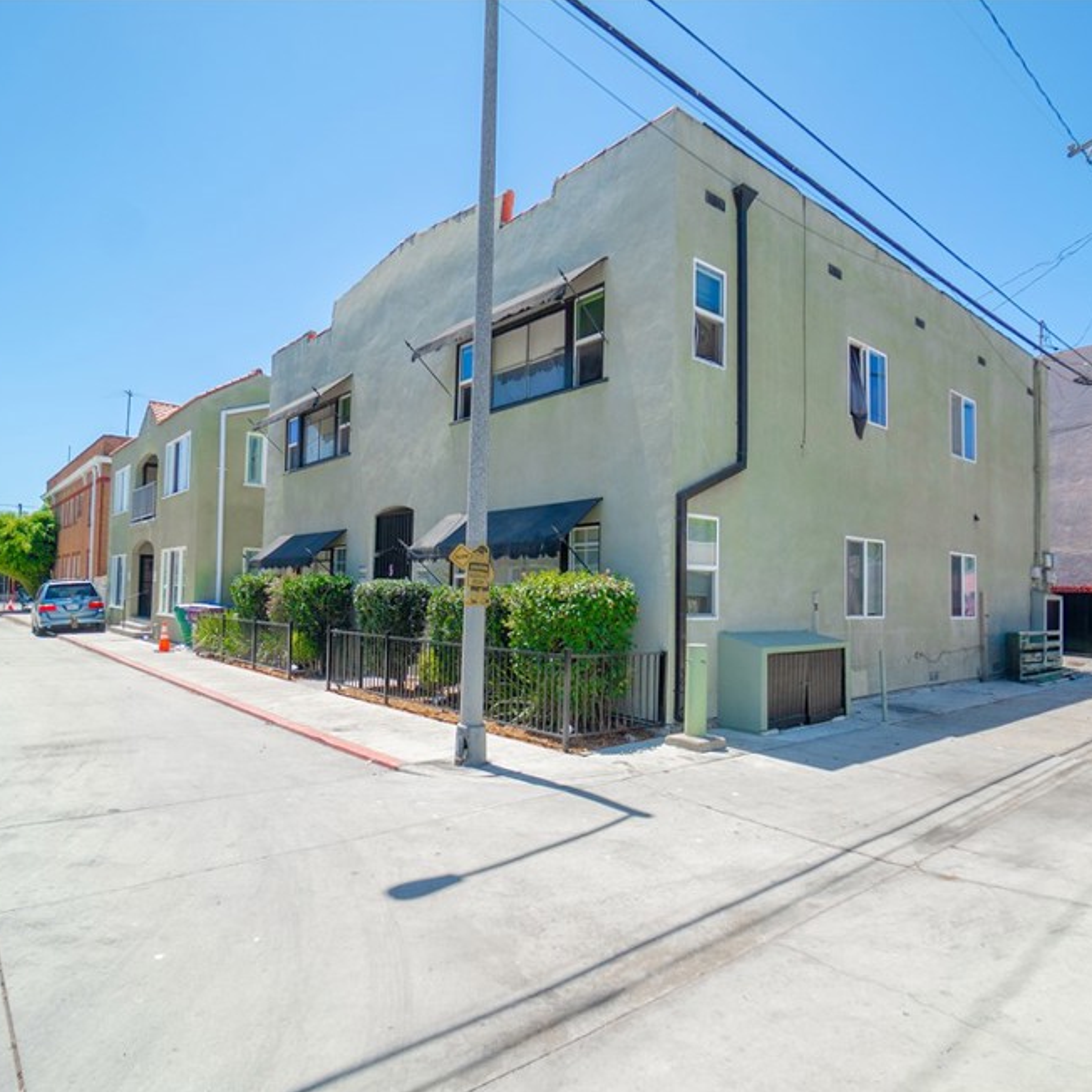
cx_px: 618
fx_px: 714
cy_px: 568
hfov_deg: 74.5
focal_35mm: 20
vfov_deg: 74.8
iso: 100
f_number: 4
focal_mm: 10
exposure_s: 1/800
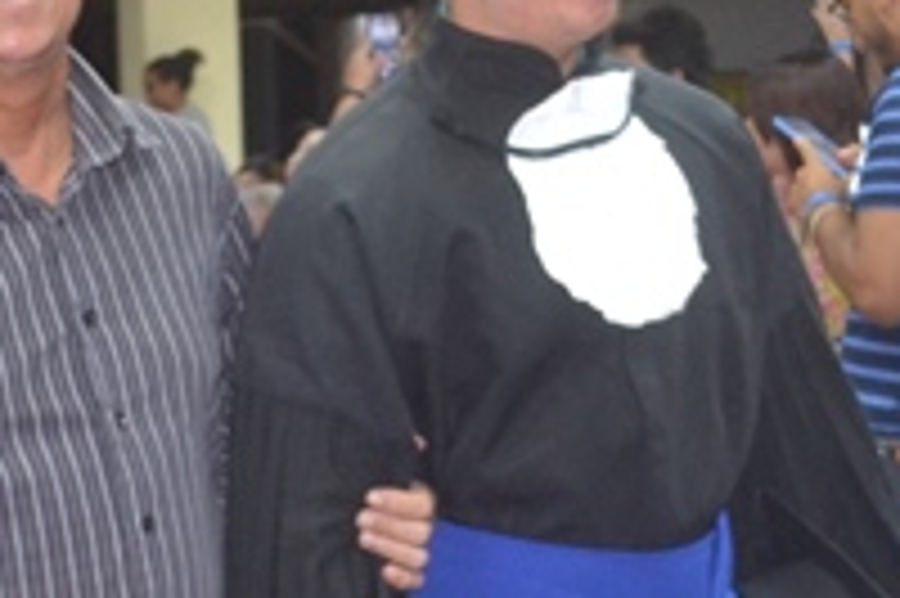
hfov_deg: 17.0
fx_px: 2997
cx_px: 576
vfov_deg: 11.4
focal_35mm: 120
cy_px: 187
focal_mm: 20
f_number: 3.8
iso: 1250
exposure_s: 1/60
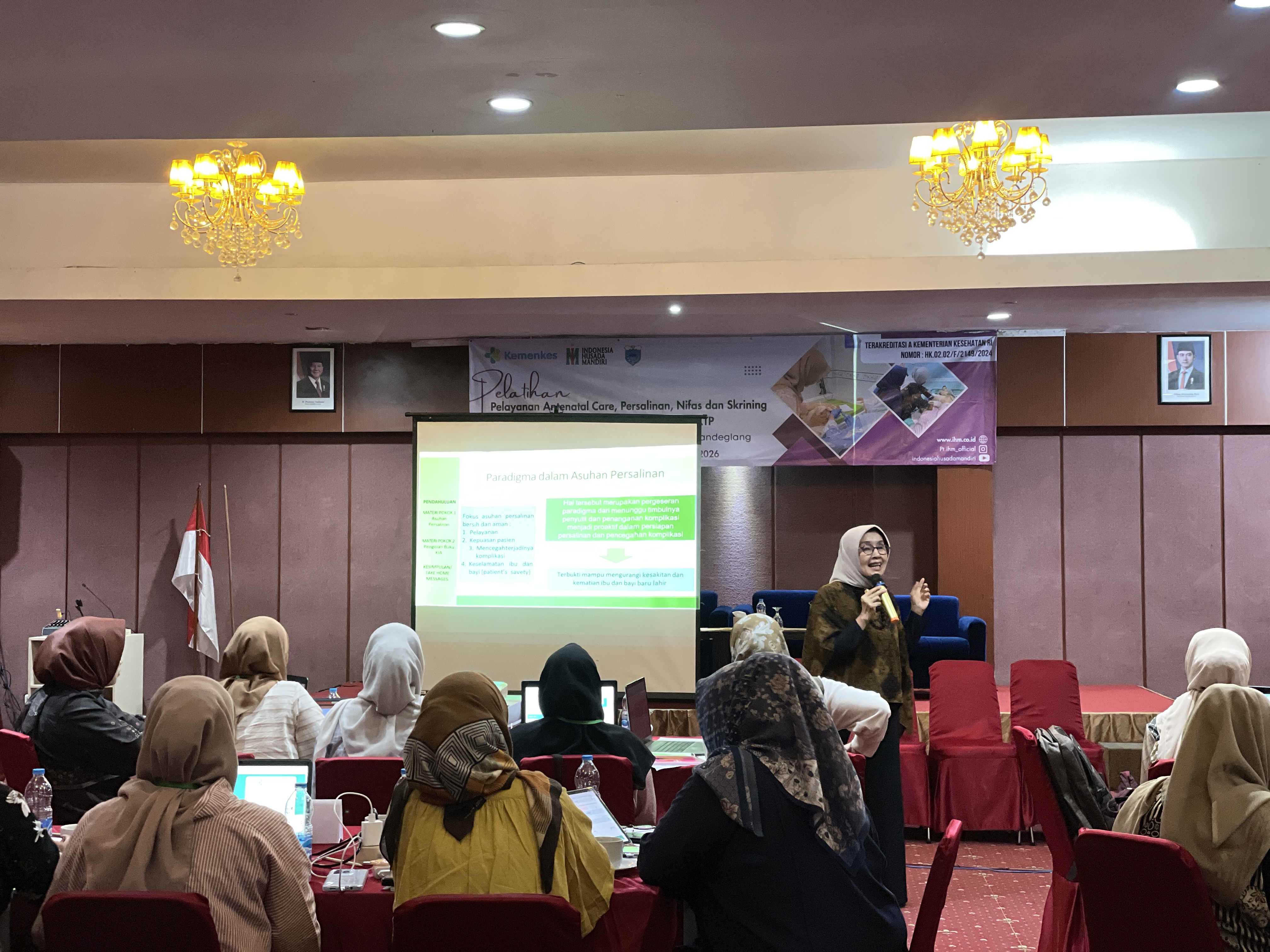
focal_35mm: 52
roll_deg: +0.1
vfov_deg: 28.0
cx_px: 635
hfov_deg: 36.8
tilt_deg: +2.7
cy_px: 476
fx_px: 1908
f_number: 2
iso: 200
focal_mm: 6
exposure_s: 1/33
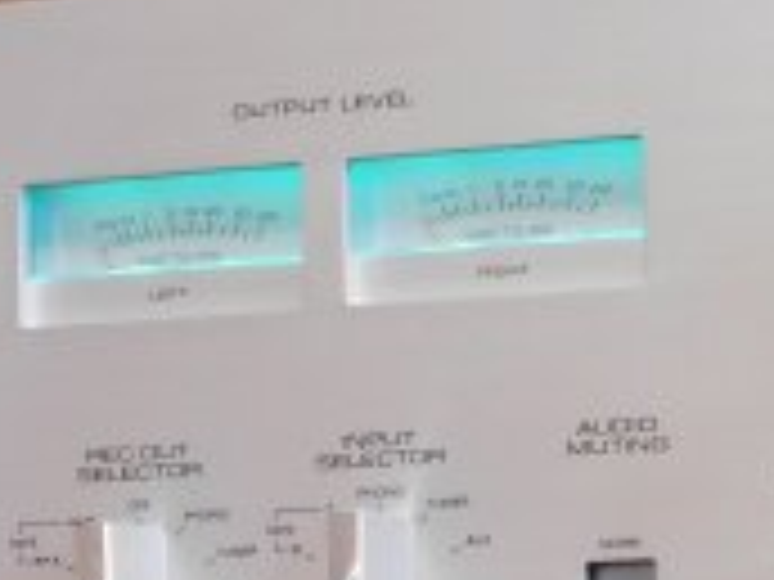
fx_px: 3980
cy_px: 144
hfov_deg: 11.1
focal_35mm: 178
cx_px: 342
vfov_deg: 8.3
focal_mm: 9
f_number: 3.8
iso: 400
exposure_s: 1/20
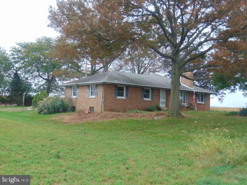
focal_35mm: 42
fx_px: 300
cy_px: 92
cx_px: 124
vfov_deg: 34.3
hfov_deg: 44.8
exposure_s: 1/250
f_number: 3.3
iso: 80
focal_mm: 7.6
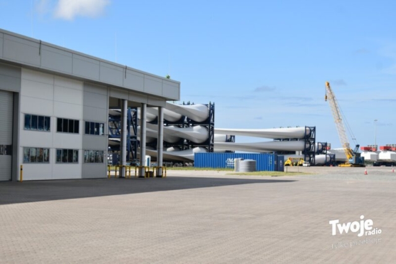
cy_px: 132
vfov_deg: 16.5
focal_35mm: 82
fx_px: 907
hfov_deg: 24.6
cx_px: 198
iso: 400
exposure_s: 1/1600
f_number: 6.3
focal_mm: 55
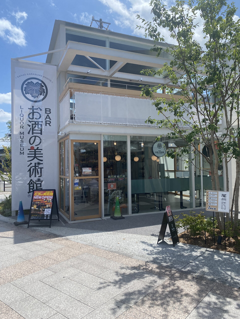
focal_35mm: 26
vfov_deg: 67.3
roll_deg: +0.5
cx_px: 120
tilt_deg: +4.5
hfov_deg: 53.1
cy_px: 160
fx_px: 240
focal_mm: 4.25
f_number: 1.8
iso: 32
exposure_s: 1/2817
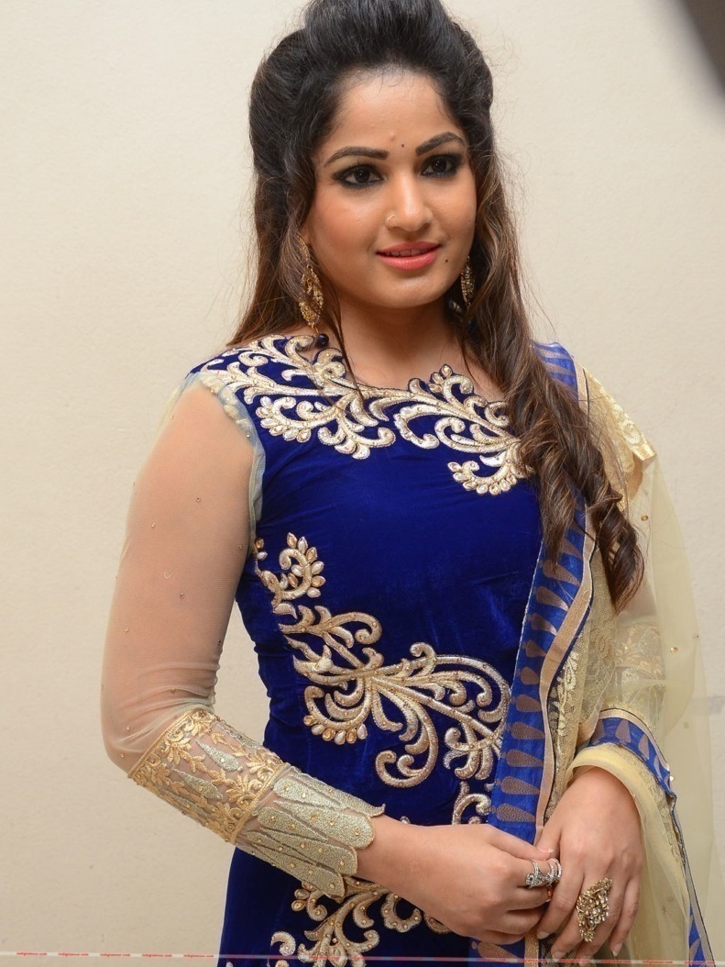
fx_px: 1842
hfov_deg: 22.3
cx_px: 365
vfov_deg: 29.4
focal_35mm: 66
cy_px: 456
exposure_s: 1/100
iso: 1000
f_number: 6.3
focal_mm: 40
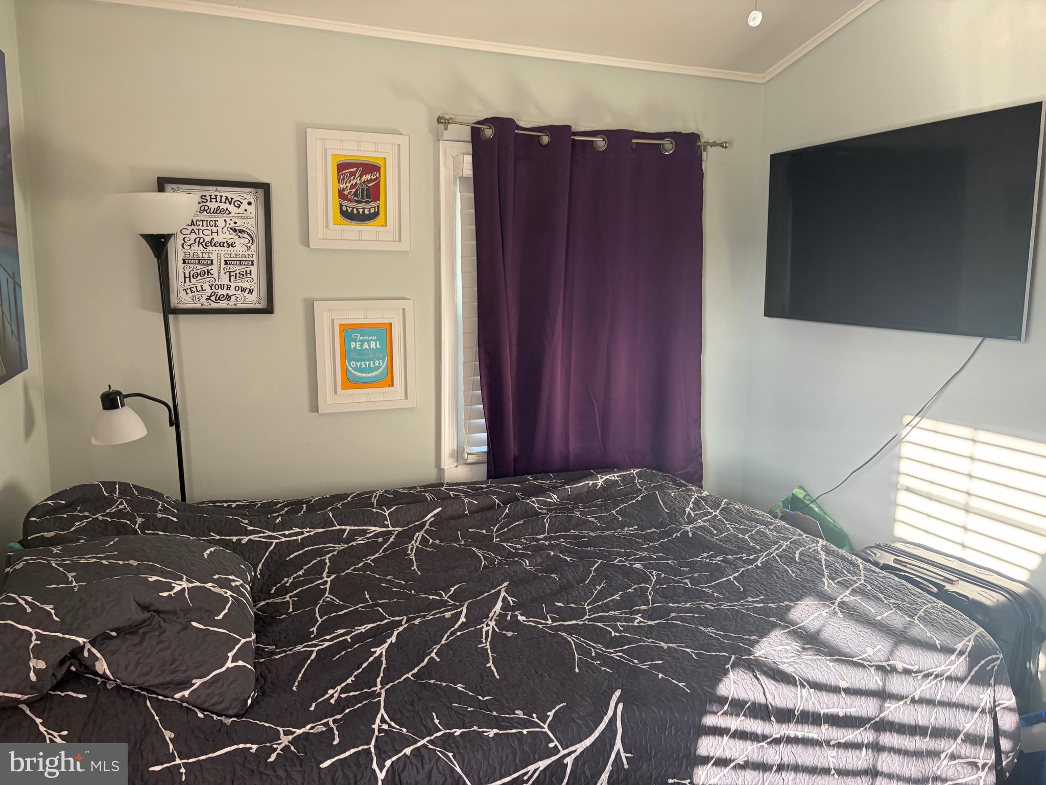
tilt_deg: -6.2
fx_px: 786
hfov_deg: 67.3
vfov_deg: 53.1
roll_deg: -1.2
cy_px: 392
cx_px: 523
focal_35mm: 26
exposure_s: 1/69
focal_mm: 5.96
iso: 125
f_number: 1.6
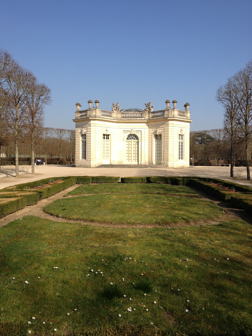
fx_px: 340
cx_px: 126
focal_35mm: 35
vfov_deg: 52.6
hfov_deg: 40.7
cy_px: 168
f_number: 2.4
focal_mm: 4.28
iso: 50
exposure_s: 1/1453
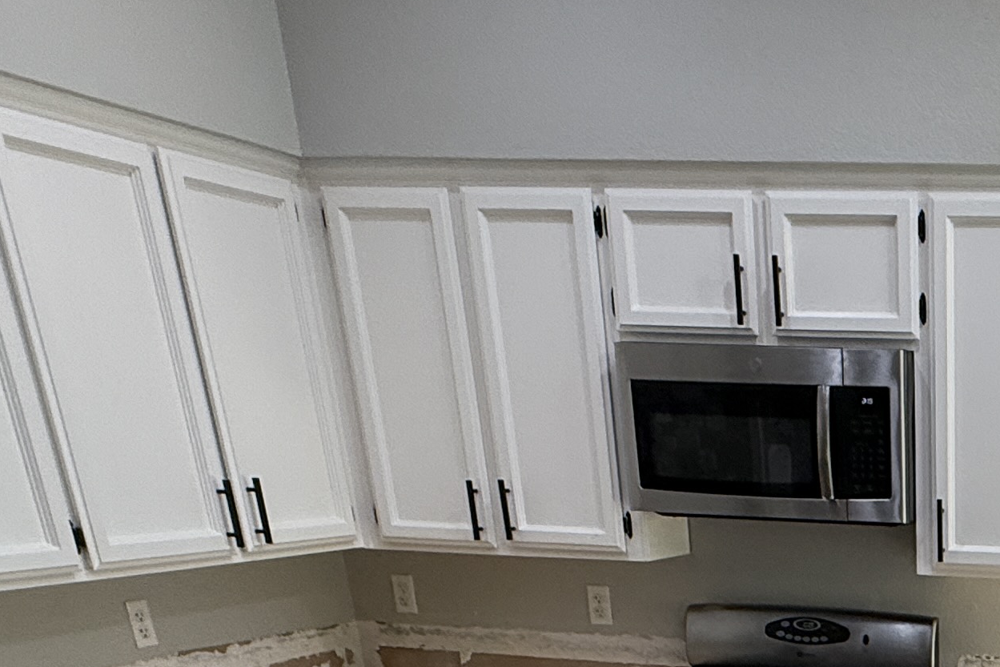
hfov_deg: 36.4
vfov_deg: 22.6
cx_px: 1060
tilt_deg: -22.8
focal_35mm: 47
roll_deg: -0.4
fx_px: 1306
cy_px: 1039
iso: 125
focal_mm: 2.22
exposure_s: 1/120
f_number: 2.2
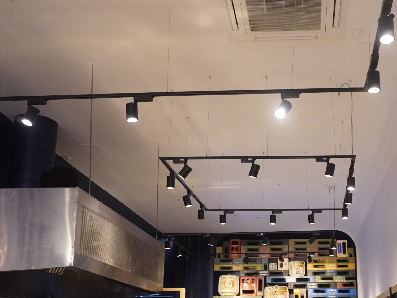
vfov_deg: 28.0
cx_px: 290
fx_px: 594
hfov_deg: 36.2
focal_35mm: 52
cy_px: 198
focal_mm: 21
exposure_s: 1/160
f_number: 4
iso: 2000
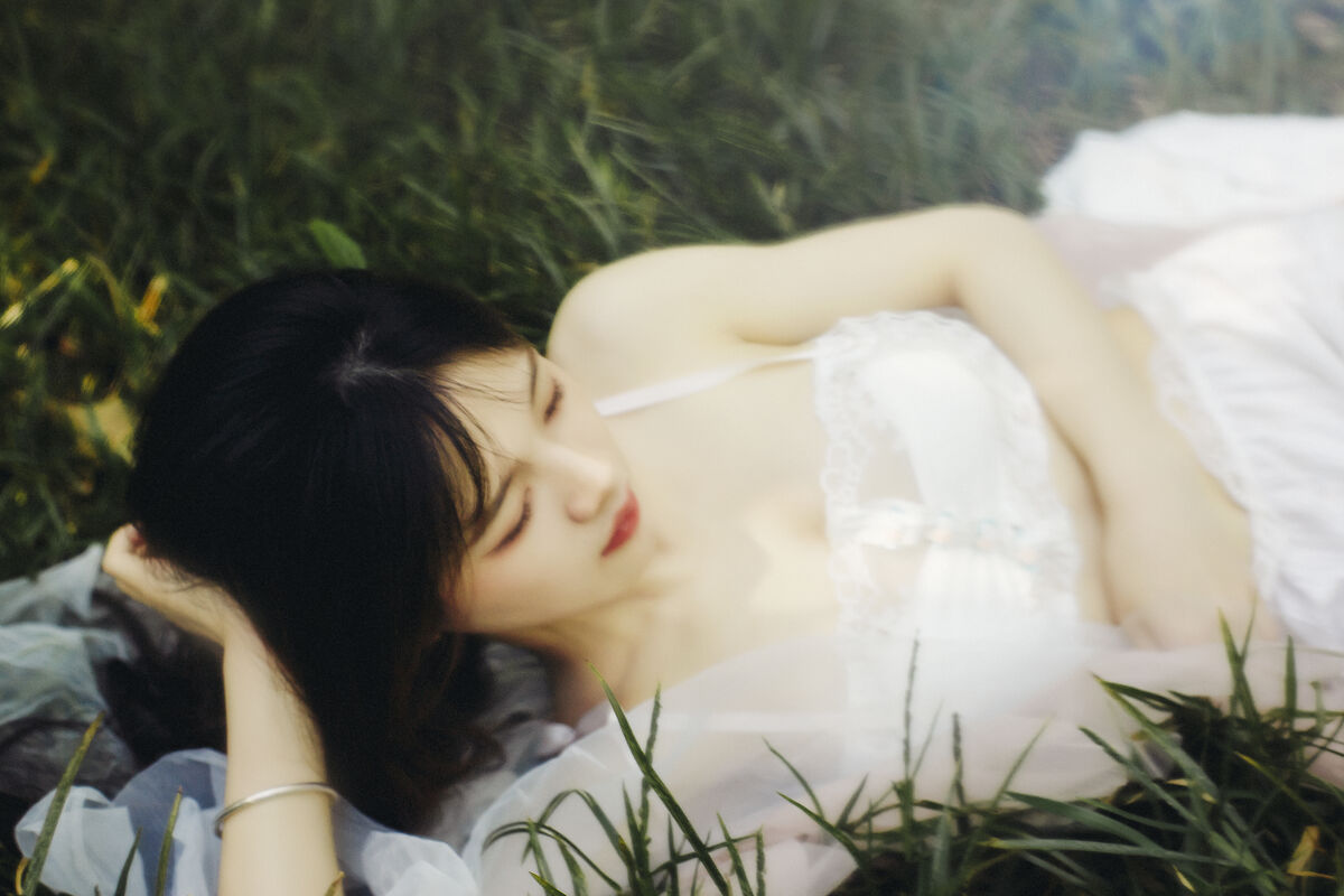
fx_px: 1867
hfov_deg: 39.6
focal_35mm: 50
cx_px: 672
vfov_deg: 27.0
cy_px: 448
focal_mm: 50
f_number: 4
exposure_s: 1/100
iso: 100
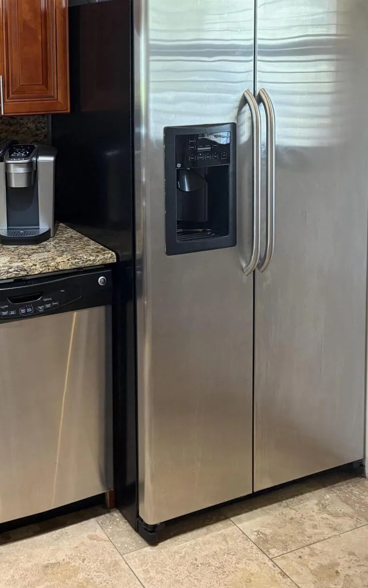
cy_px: 126
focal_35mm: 45
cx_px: 96
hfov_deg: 28.2
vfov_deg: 42.5
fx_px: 722
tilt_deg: -5.4
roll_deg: +0.8
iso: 250
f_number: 1.6
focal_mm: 5.96
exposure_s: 1/60
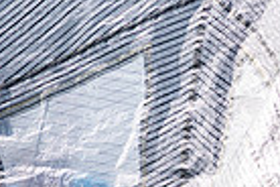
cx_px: 477
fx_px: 14753
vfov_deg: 0.7
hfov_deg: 1.1
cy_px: 243
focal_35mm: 1897
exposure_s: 1/3200
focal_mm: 300
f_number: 5
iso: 200
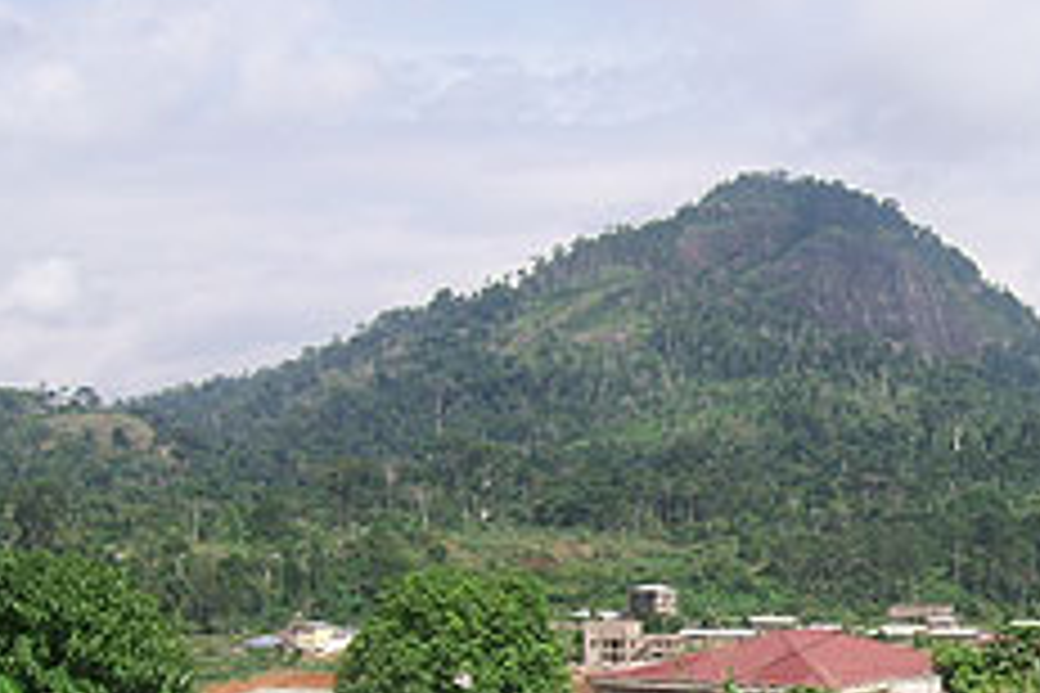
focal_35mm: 71
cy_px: 598
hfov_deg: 27.8
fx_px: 2051
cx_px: 846
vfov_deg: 18.9
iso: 50
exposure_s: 1/297
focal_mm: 5.95
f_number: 5.8
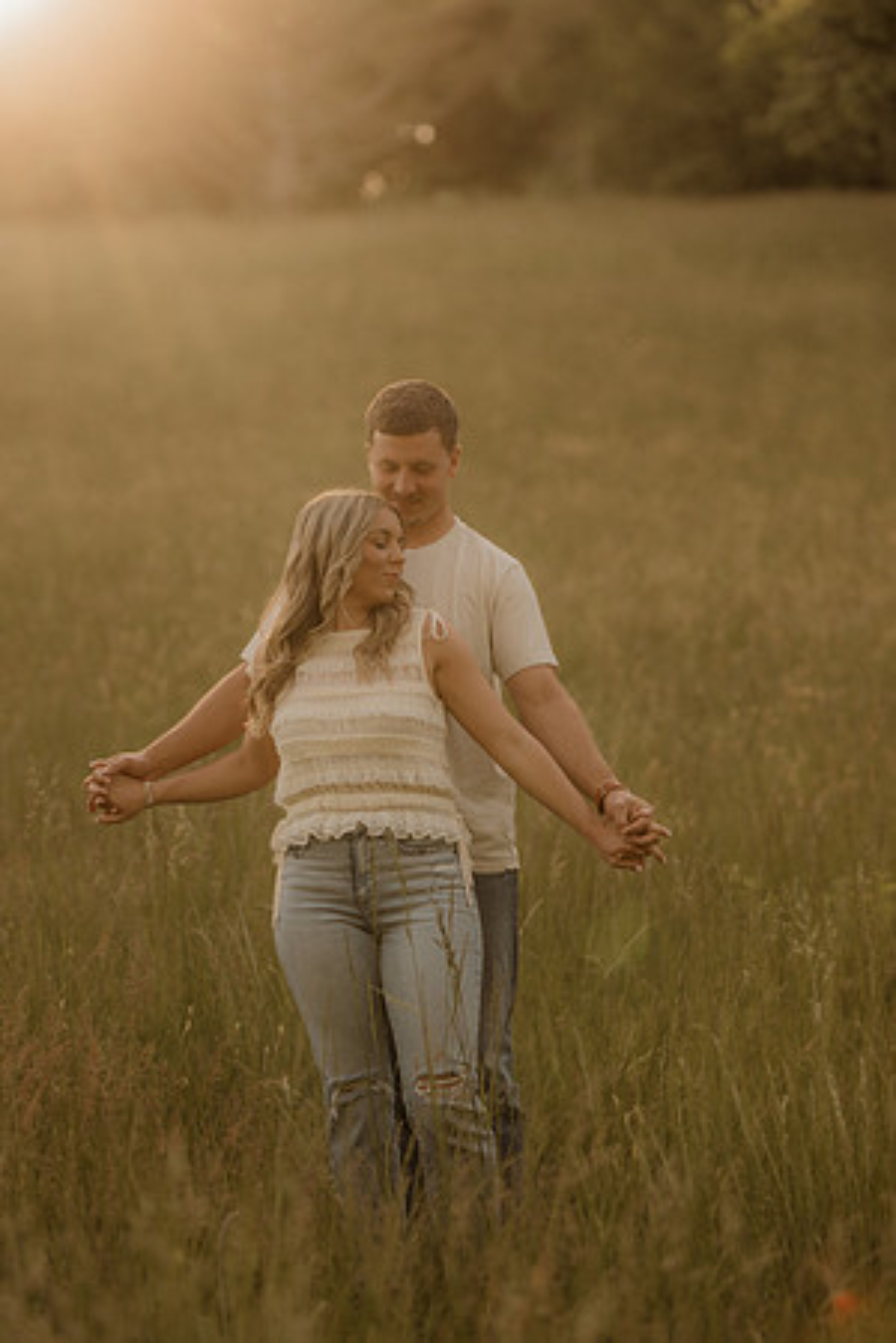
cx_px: 448
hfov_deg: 16.1
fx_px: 3173
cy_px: 672
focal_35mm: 85
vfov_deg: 23.9
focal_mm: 85
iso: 250
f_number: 2
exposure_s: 1/1250
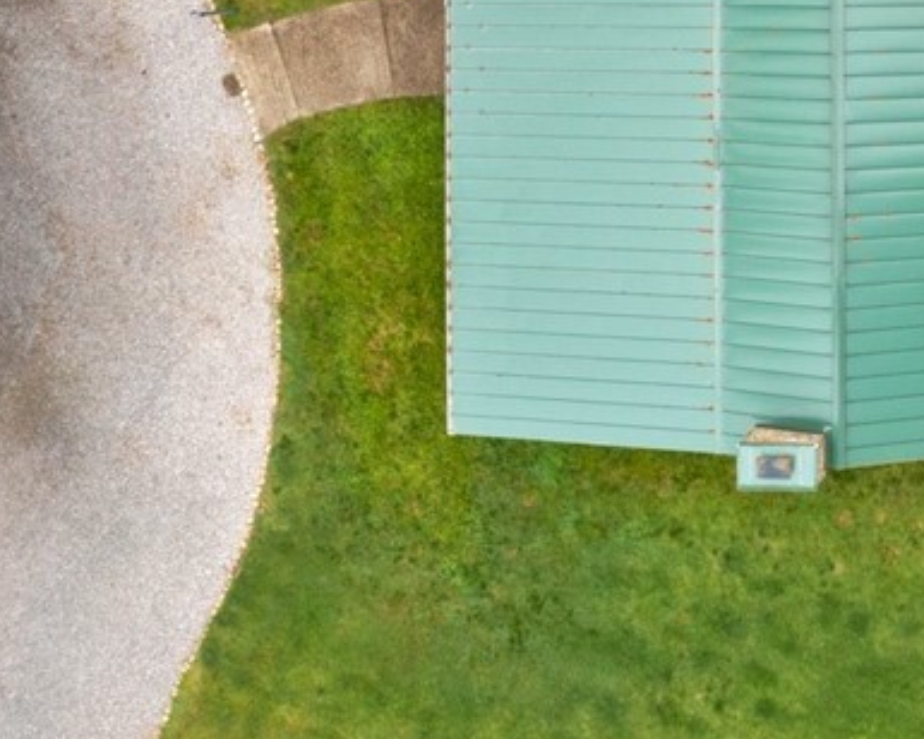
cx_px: 1128
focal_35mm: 74
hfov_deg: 23.4
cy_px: -6
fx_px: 2024
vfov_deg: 20.0
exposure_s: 1/40
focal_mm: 10.26
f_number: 11
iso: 100
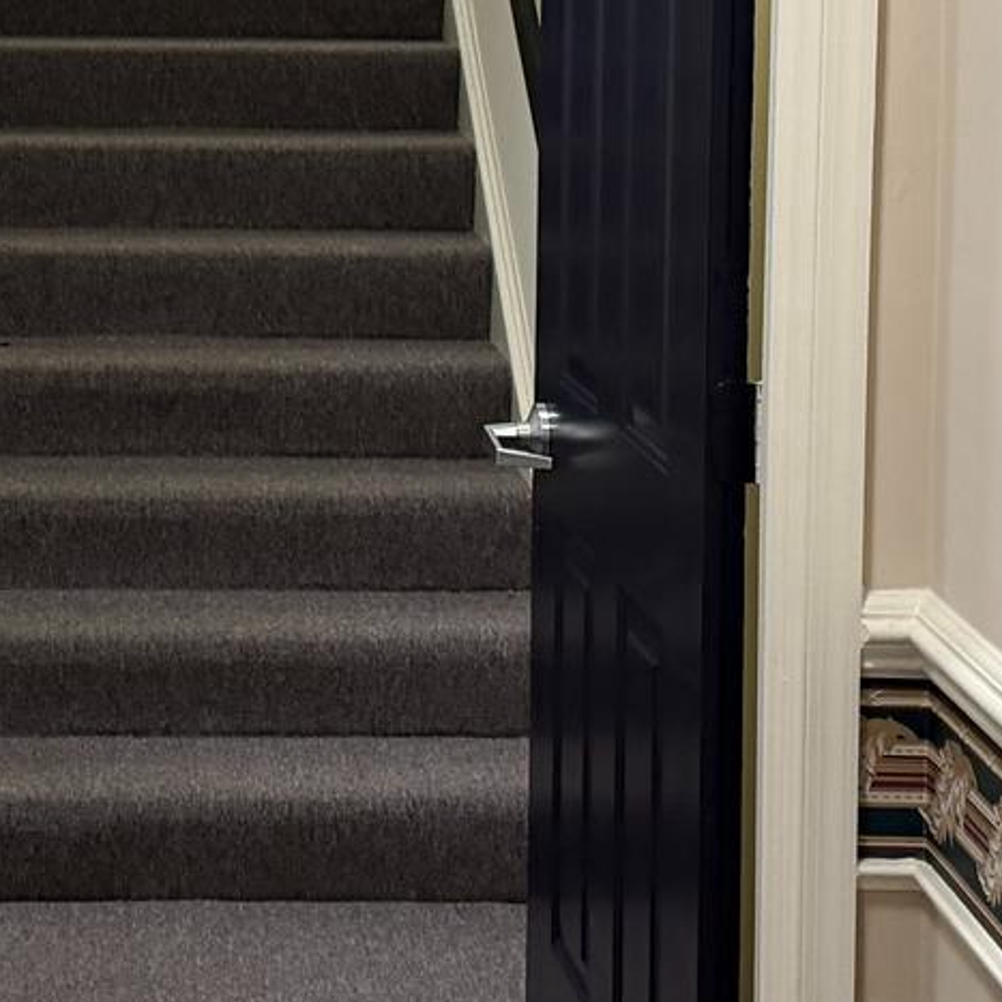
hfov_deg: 18.5
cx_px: 165
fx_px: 3046
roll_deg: -1.6
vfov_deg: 18.3
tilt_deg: -4.6
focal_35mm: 93
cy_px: 69
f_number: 1.78
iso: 250
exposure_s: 1/60
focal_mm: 6.76
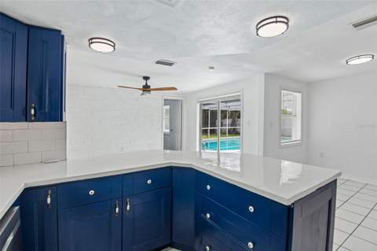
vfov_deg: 73.6
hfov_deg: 96.8
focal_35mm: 16
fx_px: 167
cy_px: 126
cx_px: 188
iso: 400
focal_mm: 16
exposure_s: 1/80
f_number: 8
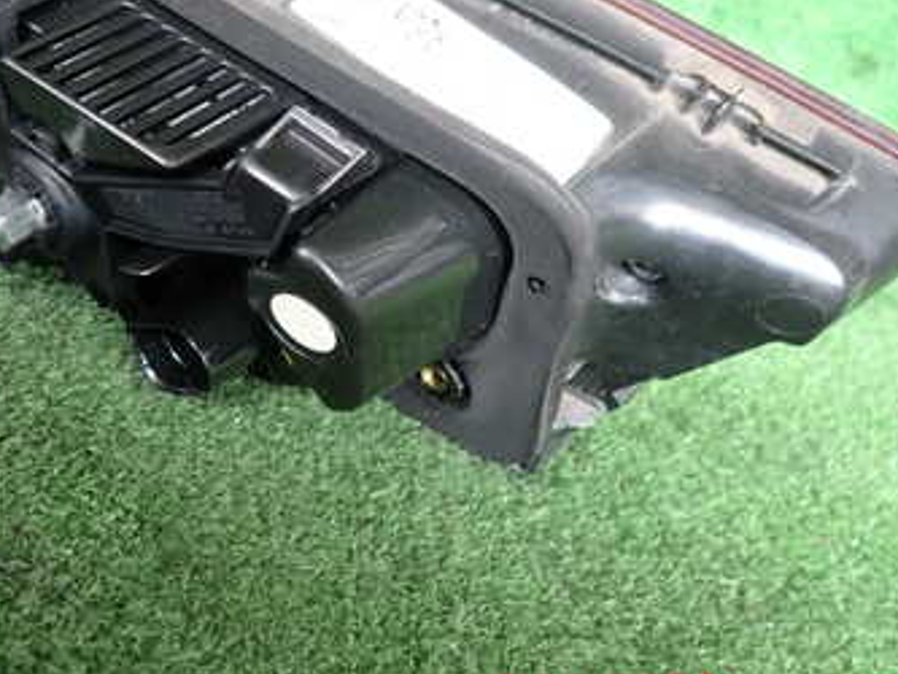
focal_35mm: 45
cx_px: 302
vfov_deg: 31.3
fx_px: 1168
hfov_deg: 41.5
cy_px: 129
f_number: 2
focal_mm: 4.5
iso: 200
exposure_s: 1/30
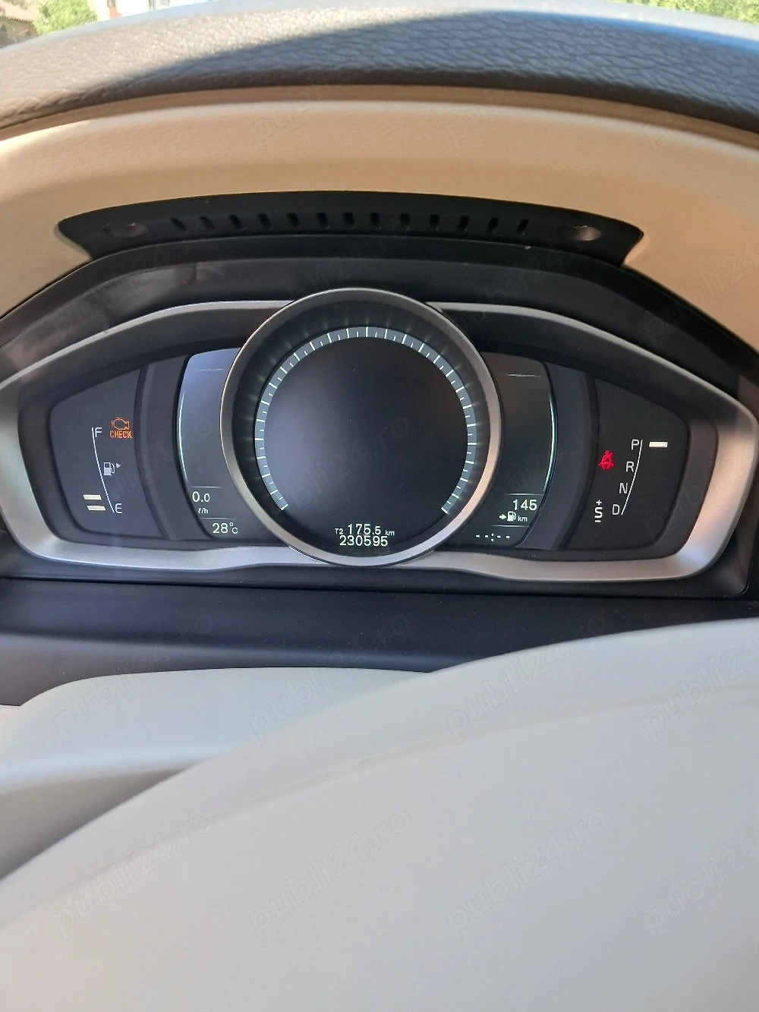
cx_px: 380
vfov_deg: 65.3
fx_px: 789
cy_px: 506
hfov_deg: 51.4
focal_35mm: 27
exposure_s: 1/50
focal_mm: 4
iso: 50
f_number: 1.8
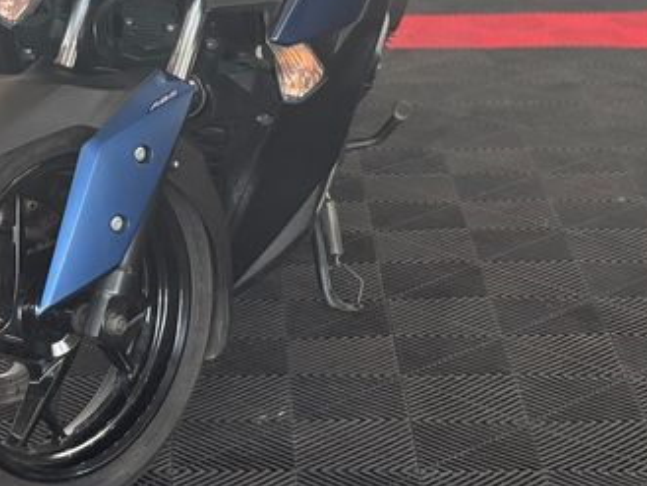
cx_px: 212
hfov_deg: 15.4
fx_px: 2393
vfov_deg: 11.5
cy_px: -10
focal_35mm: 128
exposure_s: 1/172
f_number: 1.6
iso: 32
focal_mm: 5.96
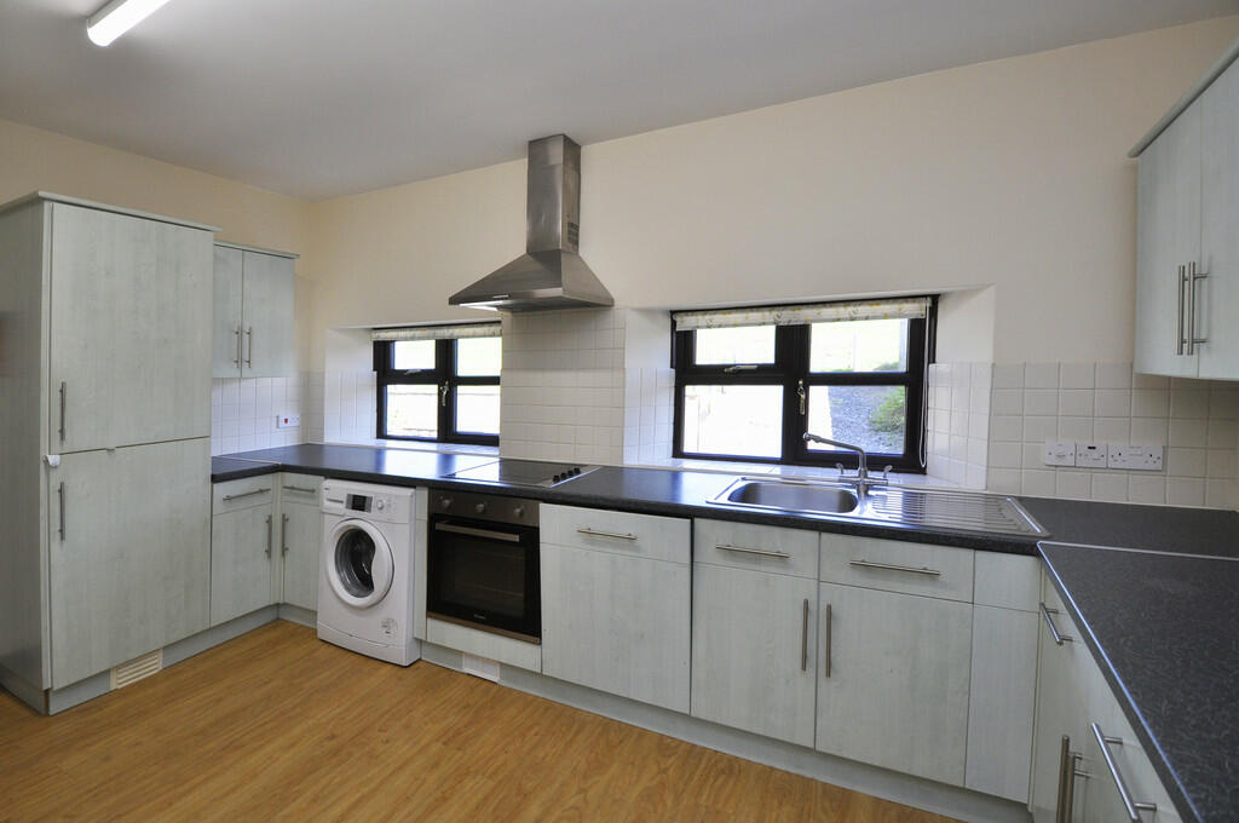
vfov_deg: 77.2
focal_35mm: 15
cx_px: 620
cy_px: 412
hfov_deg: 100.5
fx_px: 516
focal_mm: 10
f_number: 5.6
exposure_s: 1/125
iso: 400
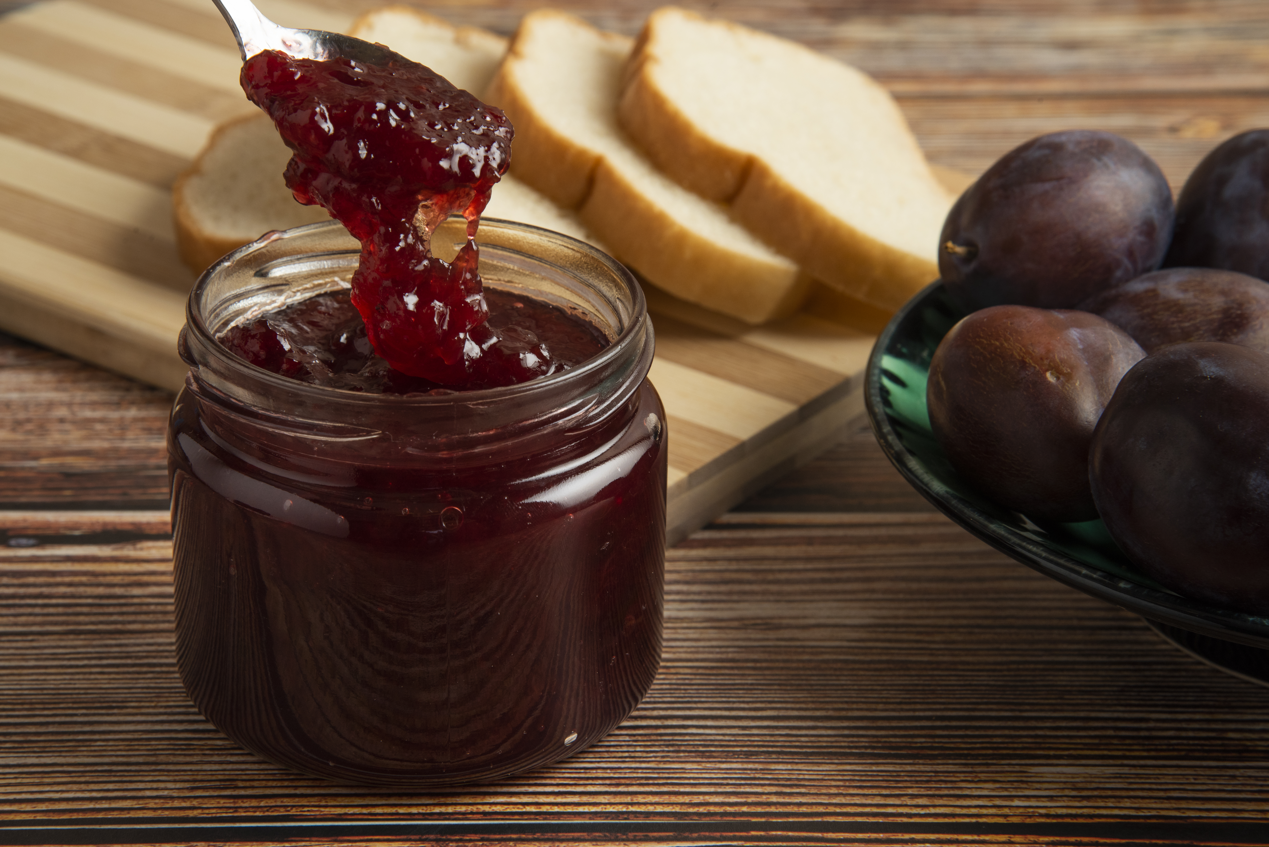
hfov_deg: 17.1
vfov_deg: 11.4
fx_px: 4231
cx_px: 634
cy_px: 424
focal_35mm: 120
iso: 320
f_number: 14
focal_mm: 120
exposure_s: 1/100
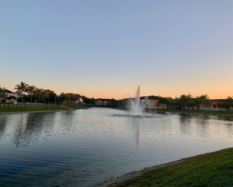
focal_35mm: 28
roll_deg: -1.8
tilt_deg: +3.7
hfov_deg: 62.2
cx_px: 110
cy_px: 94
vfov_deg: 51.5
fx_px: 193
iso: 25
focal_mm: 4.25
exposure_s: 1/400
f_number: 1.8
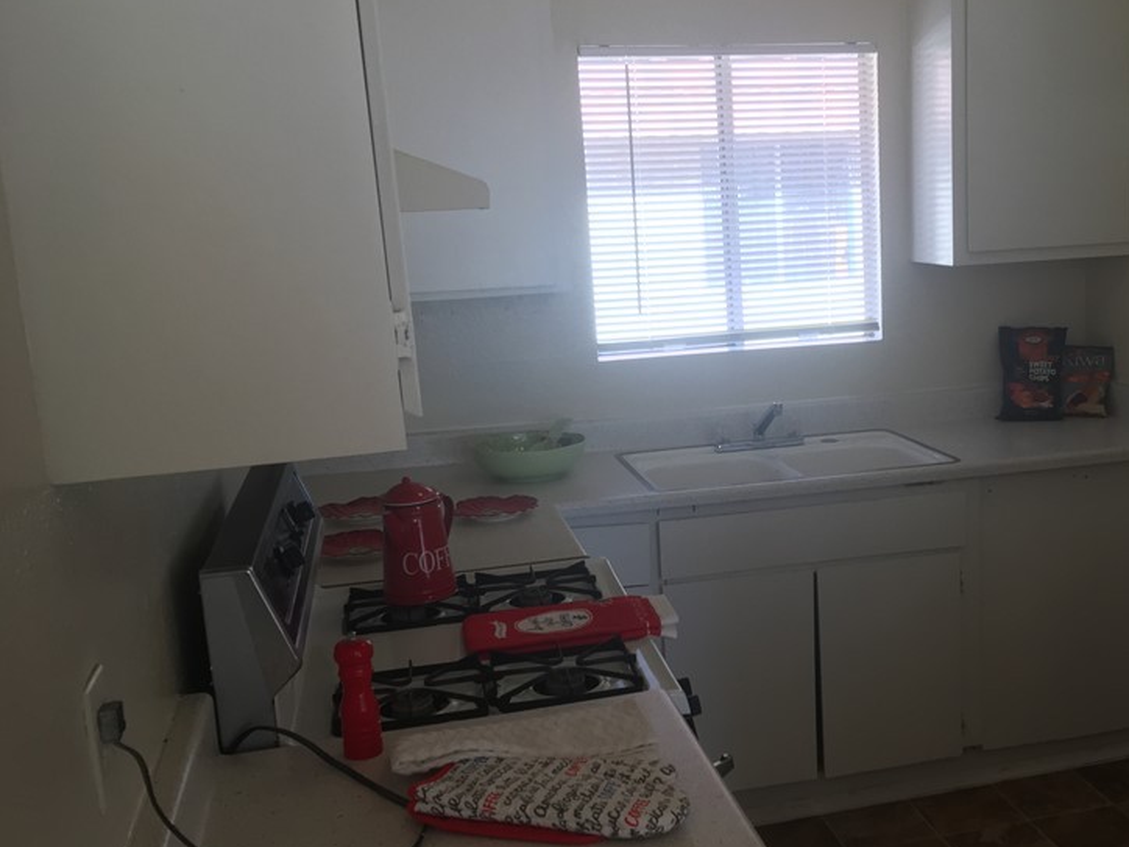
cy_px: 482
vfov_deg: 35.1
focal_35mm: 41
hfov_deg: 44.9
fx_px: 1337
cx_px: 773
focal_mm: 4.15
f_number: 2.2
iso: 40
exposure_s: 1/120
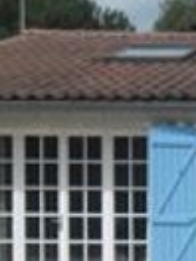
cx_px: 499
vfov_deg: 15.8
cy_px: 251
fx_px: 929
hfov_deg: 10.2
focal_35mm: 123
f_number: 9
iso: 80
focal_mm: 4.9
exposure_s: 1/165
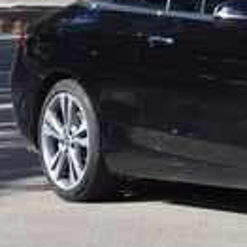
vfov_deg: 6.8
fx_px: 2079
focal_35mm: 258
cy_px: 31
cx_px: 358
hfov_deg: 6.7
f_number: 5.6
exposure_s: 1/1250
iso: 400
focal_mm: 55
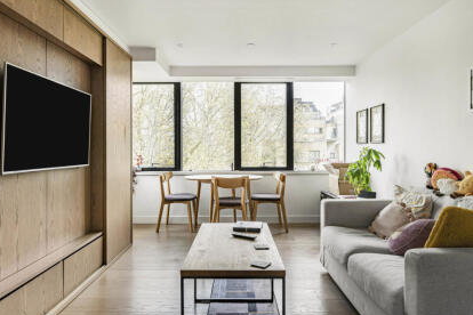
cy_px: 152
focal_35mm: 24
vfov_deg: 53.1
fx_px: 316
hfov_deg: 73.7
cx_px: 235
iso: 320
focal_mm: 20.9
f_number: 13
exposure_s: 1/25
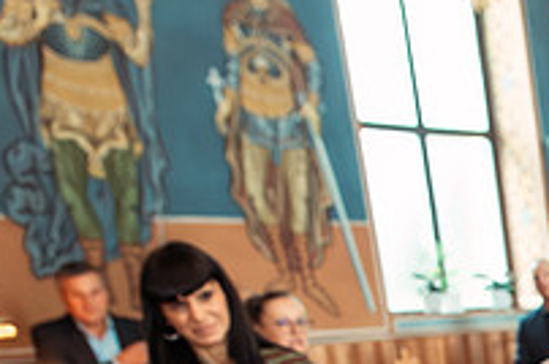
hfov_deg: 25.1
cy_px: 522
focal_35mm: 69
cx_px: 726
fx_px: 1051
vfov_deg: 17.9
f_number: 3.5
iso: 2500
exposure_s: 1/250
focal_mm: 24
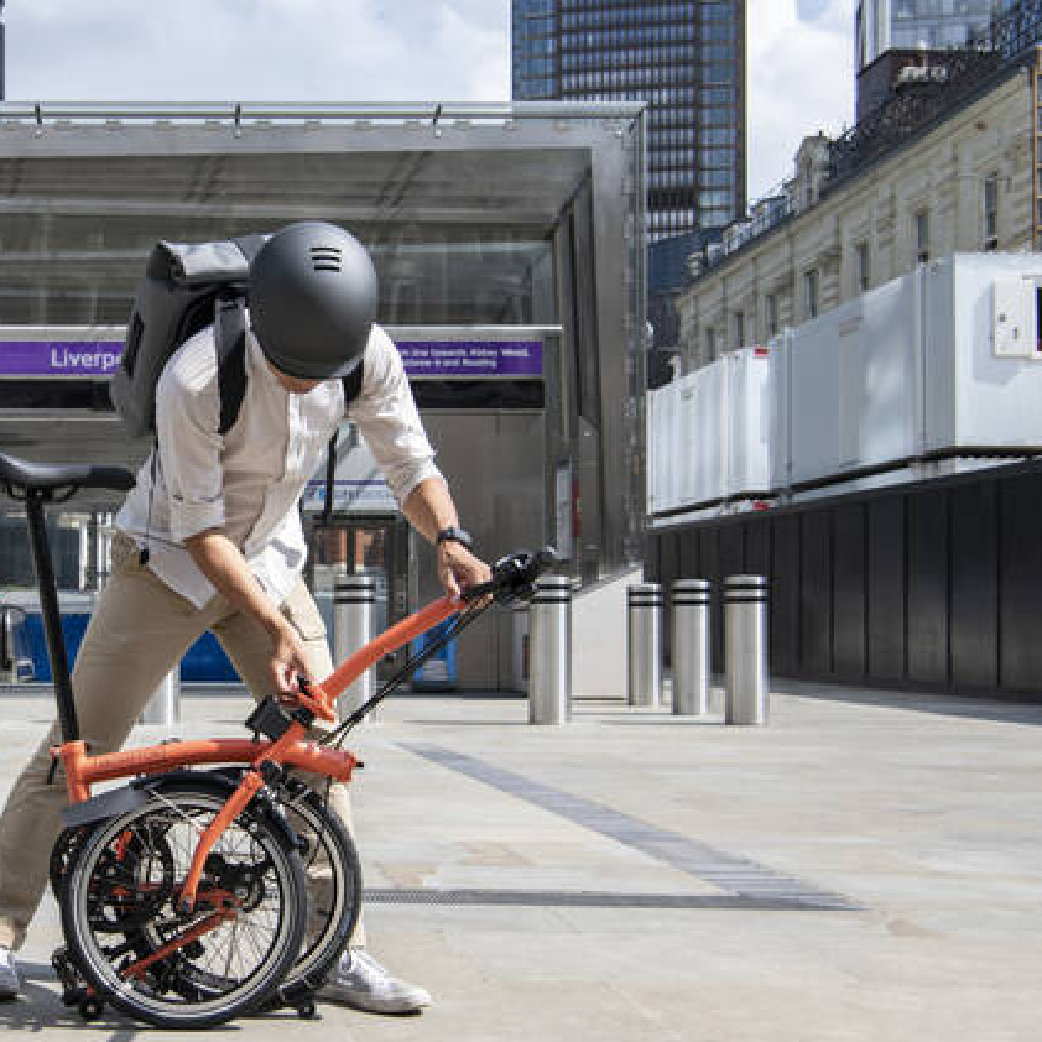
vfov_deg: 32.1
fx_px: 1805
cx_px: 163
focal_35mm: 53
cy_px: 599
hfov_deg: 31.1
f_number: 9
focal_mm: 35
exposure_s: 1/250
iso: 160
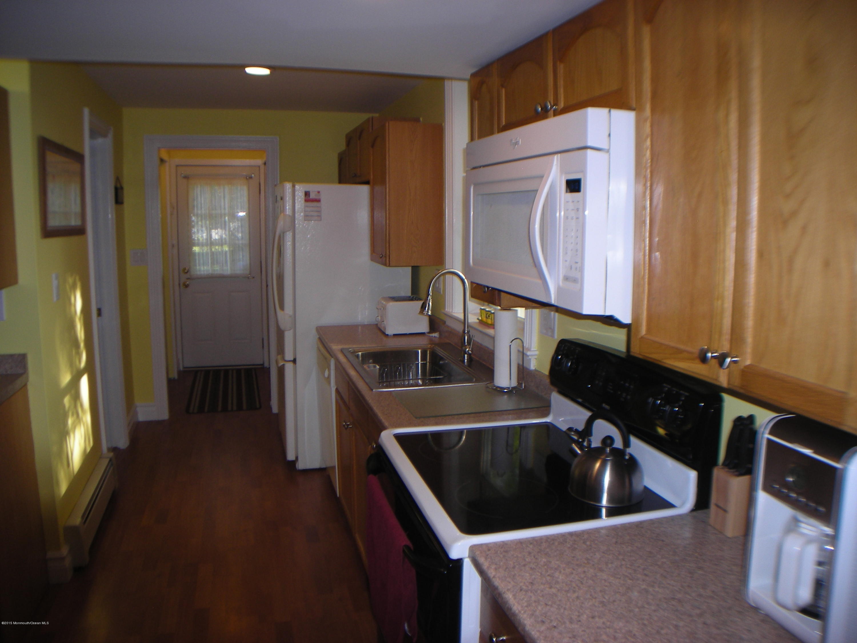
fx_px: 941
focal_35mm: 38
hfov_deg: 49.0
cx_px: 428
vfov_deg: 37.7
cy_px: 322
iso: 57
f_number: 3.2
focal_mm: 6.3
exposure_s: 1/60
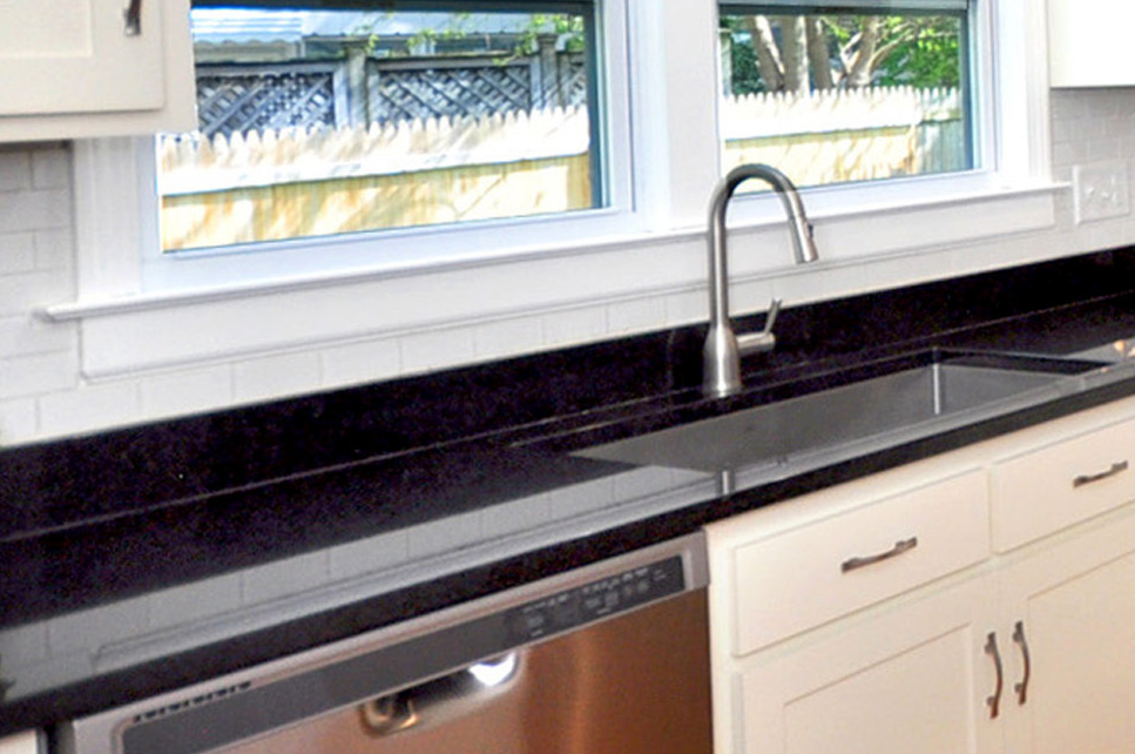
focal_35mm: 50
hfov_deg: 29.7
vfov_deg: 26.6
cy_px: 134
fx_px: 1559
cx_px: 1565
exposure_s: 1/125
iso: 200
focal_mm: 11
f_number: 4.2
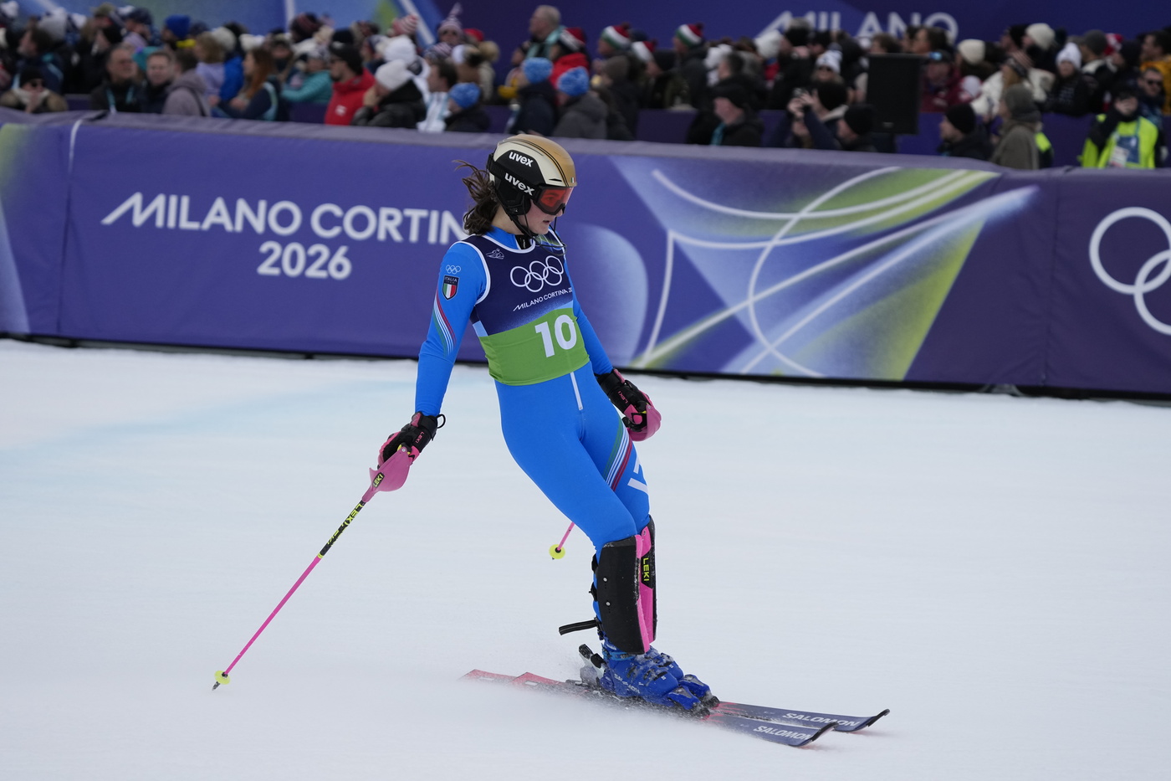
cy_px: 390
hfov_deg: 10.3
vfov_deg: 6.9
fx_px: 6504
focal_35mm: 200
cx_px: 586
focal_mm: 200
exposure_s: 1/2500
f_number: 6.3
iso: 1000
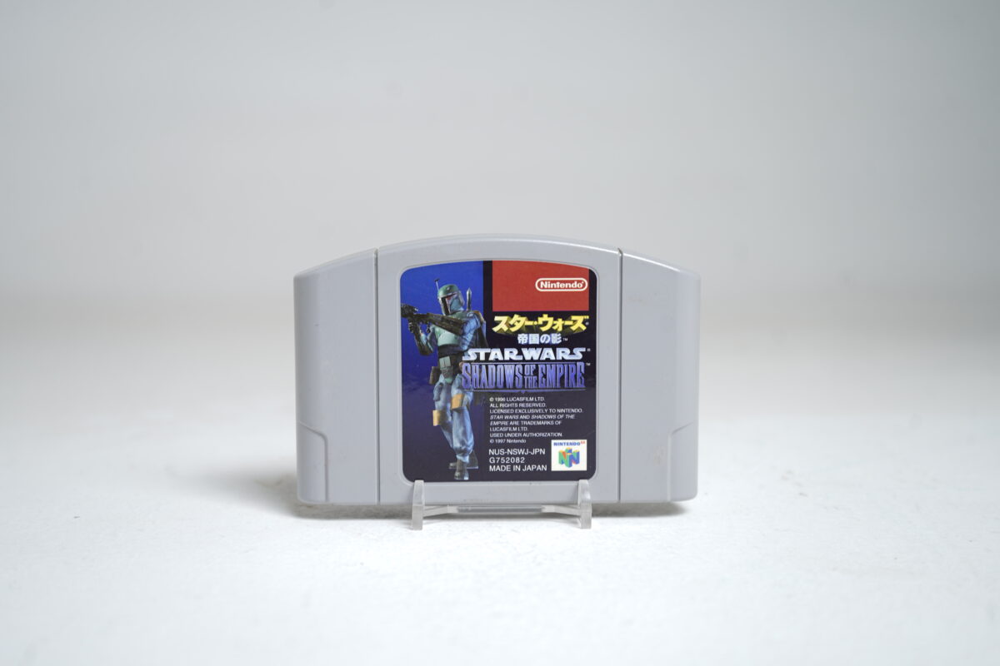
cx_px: 500
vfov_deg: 32.6
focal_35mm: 41
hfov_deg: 47.4
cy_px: 333
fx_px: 1139
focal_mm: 41
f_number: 5
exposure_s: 1/6
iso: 64
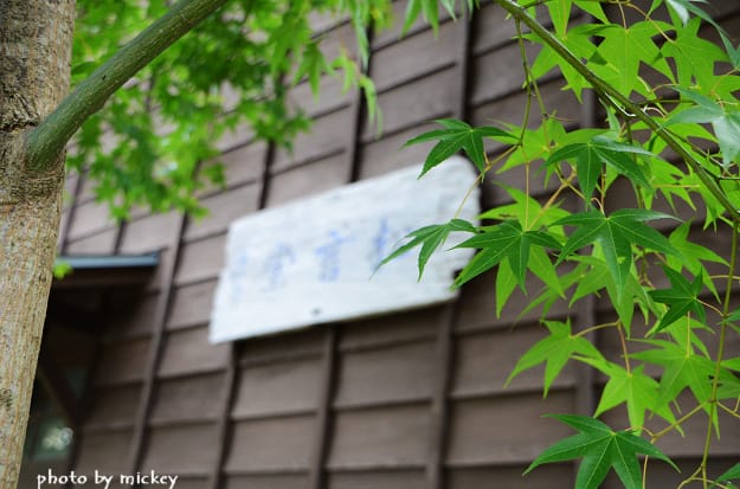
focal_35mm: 48
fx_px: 984
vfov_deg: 27.9
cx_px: 370
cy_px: 244
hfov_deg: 41.2
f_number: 4
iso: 800
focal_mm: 32
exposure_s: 1/400
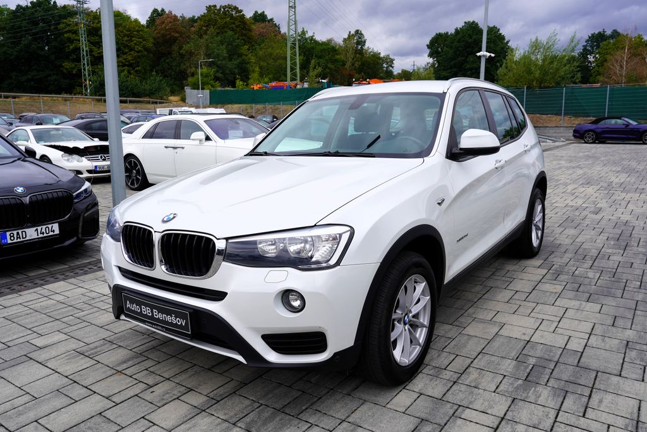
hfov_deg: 67.4
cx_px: 324
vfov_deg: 47.9
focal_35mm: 27
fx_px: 485
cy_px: 216
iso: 100
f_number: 9
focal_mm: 27
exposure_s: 1/125
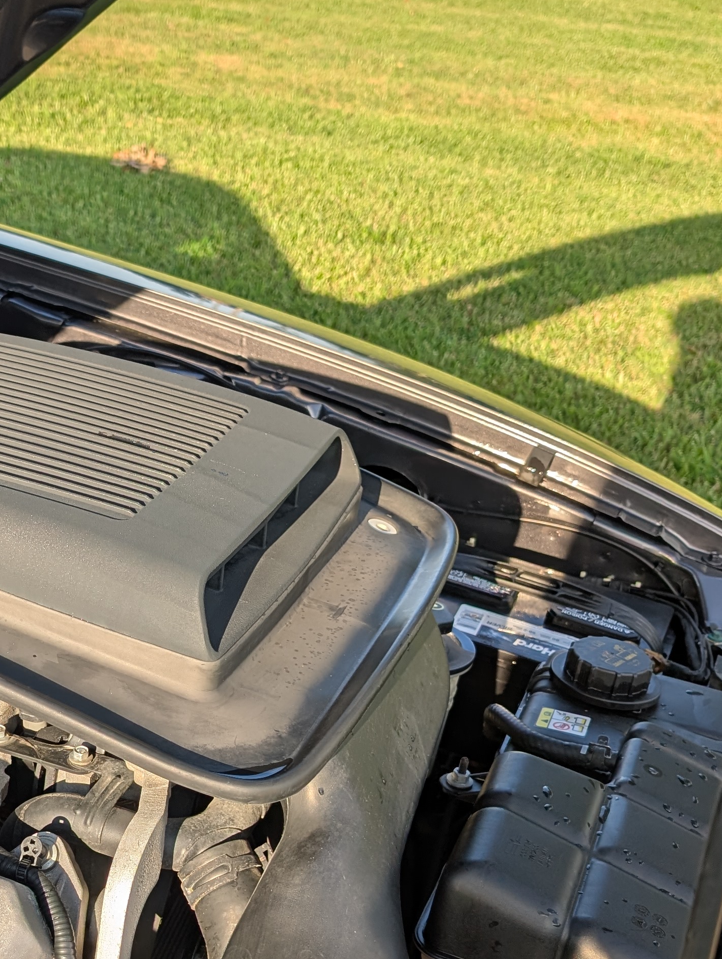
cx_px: 57
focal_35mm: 52
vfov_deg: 36.4
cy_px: 644
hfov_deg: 27.0
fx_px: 1442
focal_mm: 6.9
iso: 18
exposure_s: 1/393
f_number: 1.68
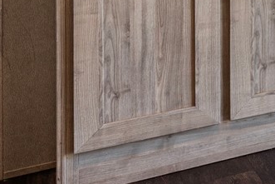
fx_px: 802
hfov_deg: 14.1
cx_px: 644
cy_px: -154
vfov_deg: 12.0
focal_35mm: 105
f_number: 9
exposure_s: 1/13
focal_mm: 16
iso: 100
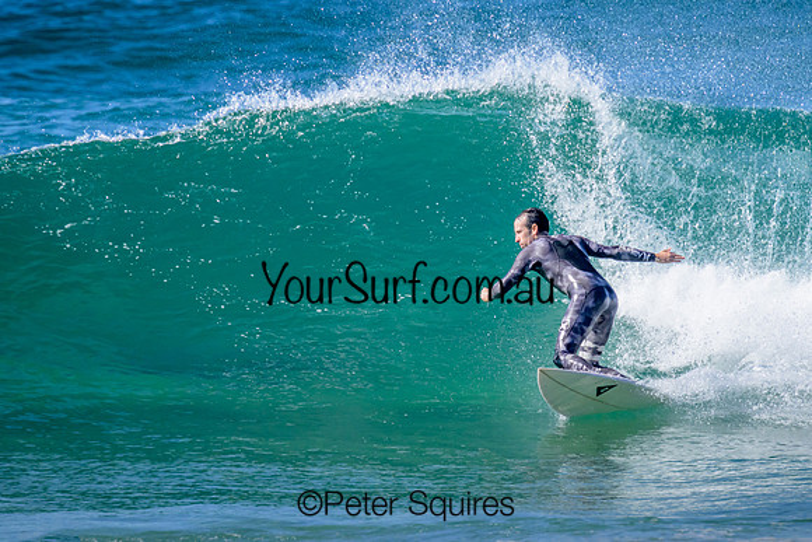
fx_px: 24592
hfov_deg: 1.9
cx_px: 472
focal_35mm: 1090
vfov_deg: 1.3
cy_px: 215
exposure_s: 1/2000
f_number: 11
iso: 1600
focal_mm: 800
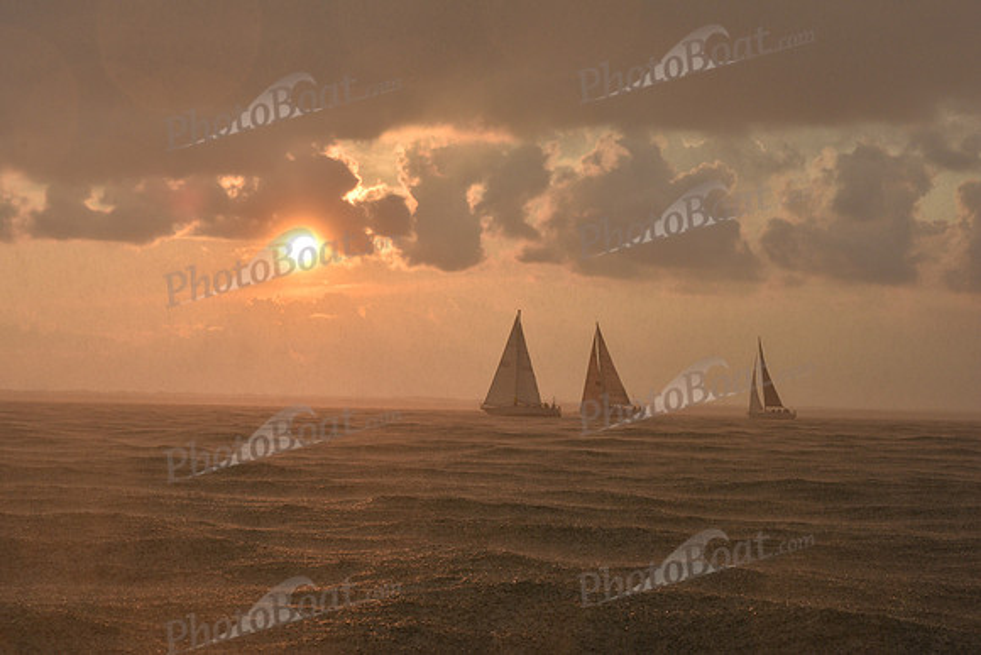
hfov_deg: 23.9
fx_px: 2317
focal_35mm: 85
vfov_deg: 16.1
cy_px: 328
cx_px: 490
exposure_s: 1/500
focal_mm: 85
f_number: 10
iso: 400
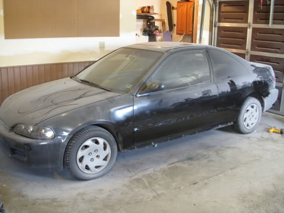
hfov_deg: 49.0
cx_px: 142
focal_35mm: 38
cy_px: 106
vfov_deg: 37.8
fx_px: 312
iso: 200
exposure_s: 1/8
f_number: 3.3
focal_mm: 6.3
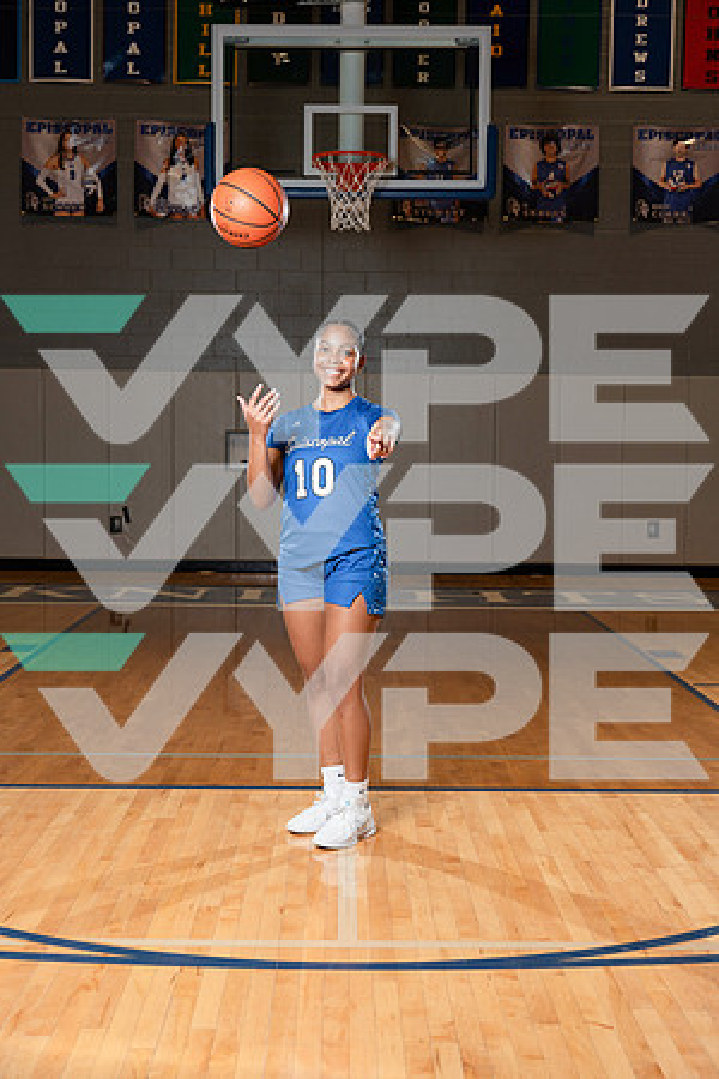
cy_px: 540
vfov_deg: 41.9
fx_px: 1408
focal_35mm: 47
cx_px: 360
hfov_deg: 28.6
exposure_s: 1/250
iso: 400
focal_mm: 47
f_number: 5.6
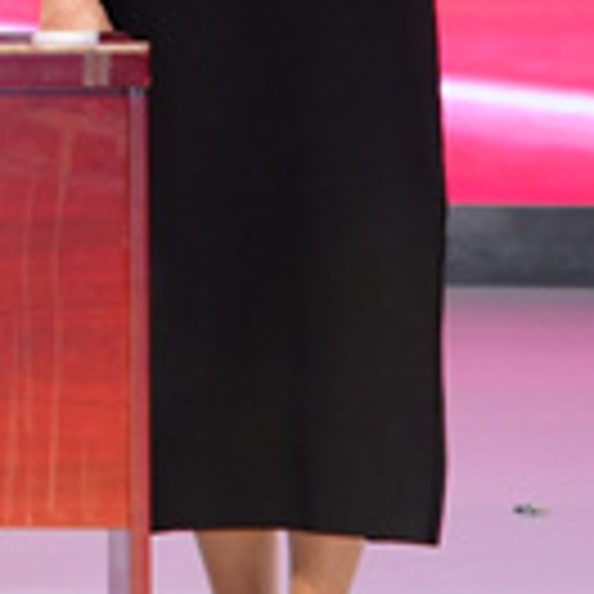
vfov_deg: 2.4
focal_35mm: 736
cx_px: -693
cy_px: -286
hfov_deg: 2.4
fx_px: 14289
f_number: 5
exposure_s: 1/200
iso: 2000
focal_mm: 133
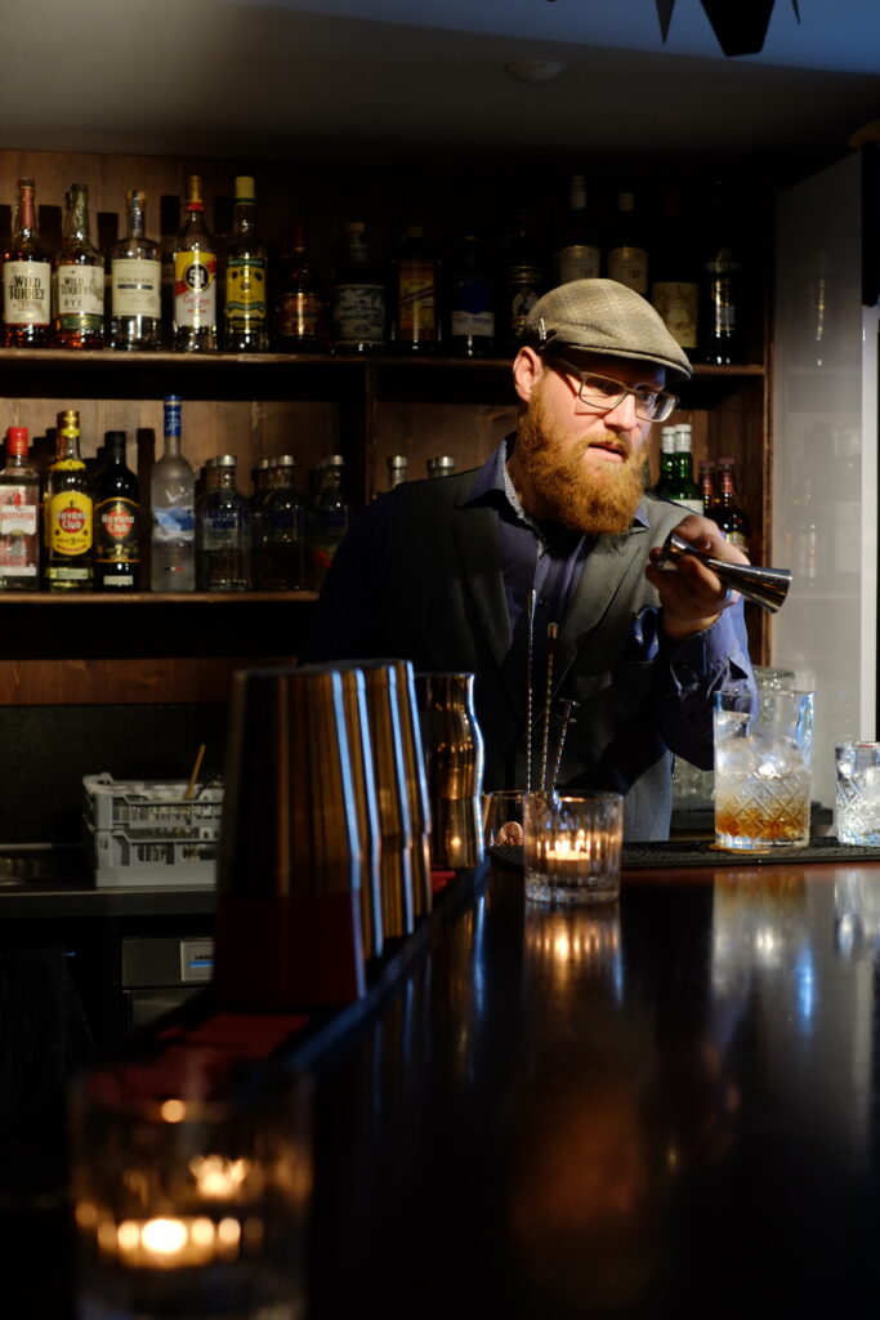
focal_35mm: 53
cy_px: 660
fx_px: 1943
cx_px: 440
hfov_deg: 25.5
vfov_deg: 37.5
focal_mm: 35
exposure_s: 1/30
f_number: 3.6
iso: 640
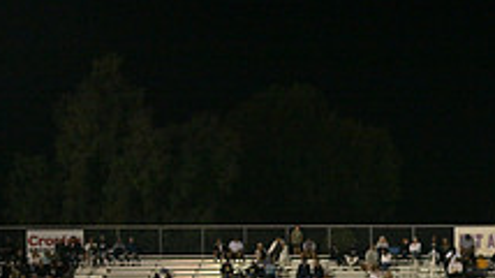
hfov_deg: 14.7
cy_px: 353
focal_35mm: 142
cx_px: 585
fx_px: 1862
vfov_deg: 8.4
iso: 500
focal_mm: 50
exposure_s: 1/500
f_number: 1.2
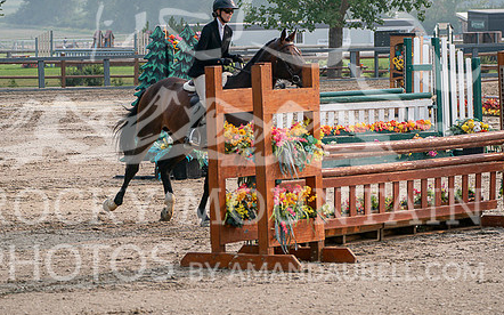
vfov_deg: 6.1
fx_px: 2939
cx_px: 236
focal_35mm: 214
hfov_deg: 9.8
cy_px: 103
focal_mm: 160
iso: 500
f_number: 5.6
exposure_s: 1/1000
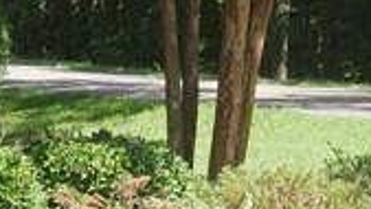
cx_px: 238
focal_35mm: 290
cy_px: -194
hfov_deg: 7.4
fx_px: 2852
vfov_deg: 4.1
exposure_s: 1/200
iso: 200
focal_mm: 22
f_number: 6.3
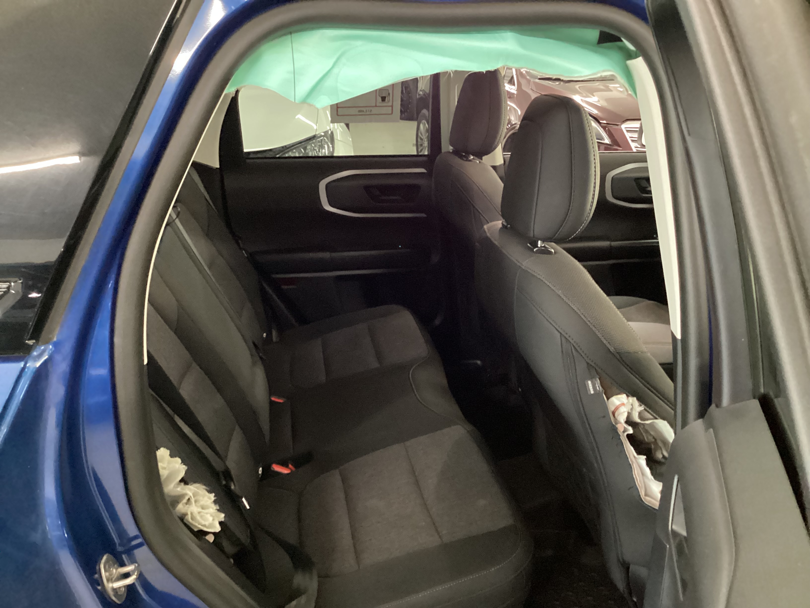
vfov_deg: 45.4
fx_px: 725
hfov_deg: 58.4
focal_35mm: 31
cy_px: 304
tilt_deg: -23.0
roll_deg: +0.5
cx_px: 405
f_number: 2.4
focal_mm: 3.3
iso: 640
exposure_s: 1/17
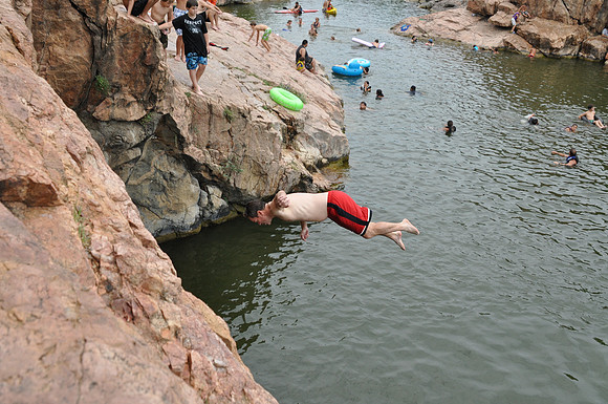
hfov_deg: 53.2
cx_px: 304
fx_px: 607
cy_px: 202
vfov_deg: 36.8
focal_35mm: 36
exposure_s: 1/1250
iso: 400
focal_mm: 24
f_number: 5.6
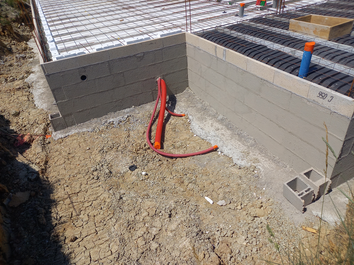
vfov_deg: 54.9
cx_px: 177
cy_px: 132
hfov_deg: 69.4
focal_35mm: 25
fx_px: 256
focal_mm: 4.65
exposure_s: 1/1992
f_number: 1.8
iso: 50
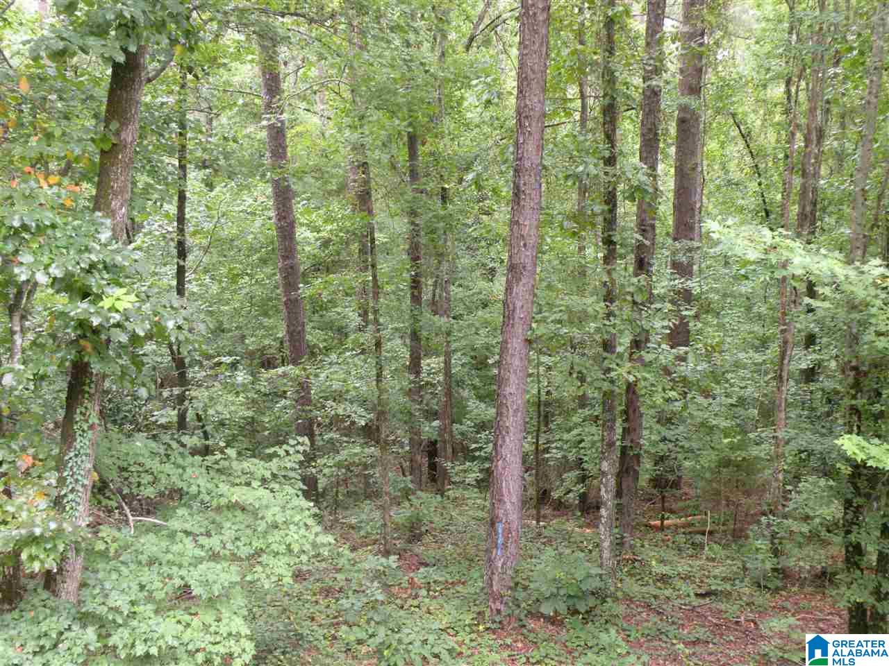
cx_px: 444
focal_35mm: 42
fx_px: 1079
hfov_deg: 44.8
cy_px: 333
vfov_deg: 34.3
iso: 383
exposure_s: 1/60
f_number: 3.2
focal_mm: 7.4
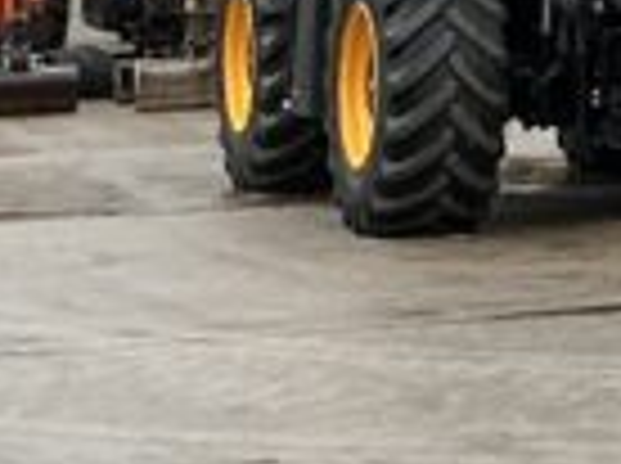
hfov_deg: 8.7
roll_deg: -1.5
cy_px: -428
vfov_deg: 6.9
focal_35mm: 208
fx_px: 3725
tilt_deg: +6.2
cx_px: 1467
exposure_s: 1/804
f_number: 1.8
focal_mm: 3
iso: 25
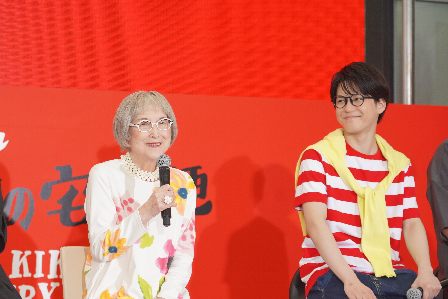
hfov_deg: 15.9
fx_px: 1605
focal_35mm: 129
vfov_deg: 10.6
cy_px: 190
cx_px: 156
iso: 2500
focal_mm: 93
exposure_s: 1/500
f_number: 4.5
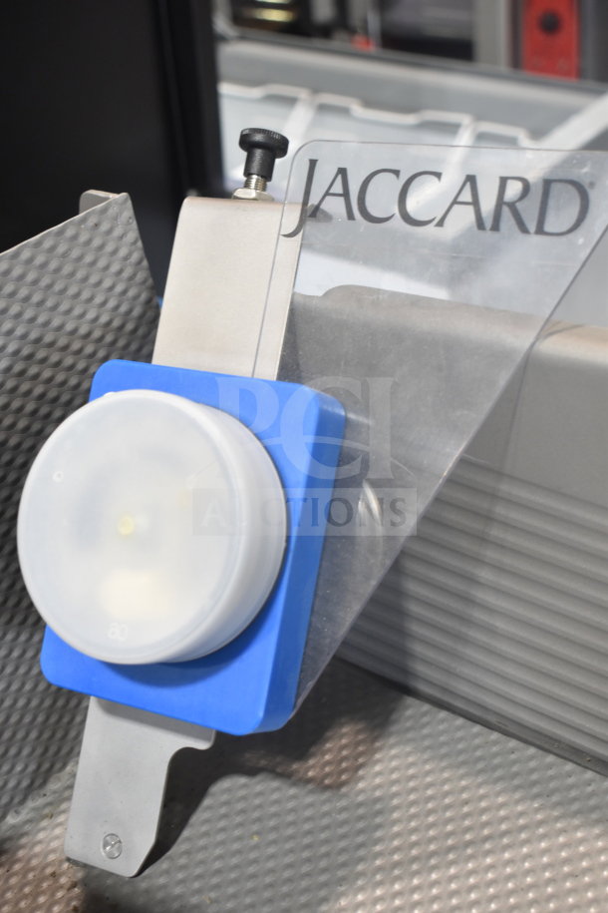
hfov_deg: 25.8
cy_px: 456
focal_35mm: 52
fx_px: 1330
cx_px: 304
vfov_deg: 37.9
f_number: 4.5
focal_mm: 35
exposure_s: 1/60
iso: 900
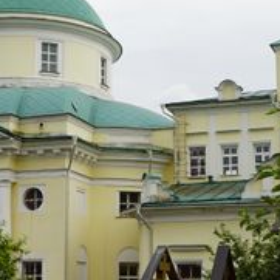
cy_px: 172
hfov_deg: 18.9
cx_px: 132
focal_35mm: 92
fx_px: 842
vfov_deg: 18.9
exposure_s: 1/125
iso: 100
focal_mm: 28
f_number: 9
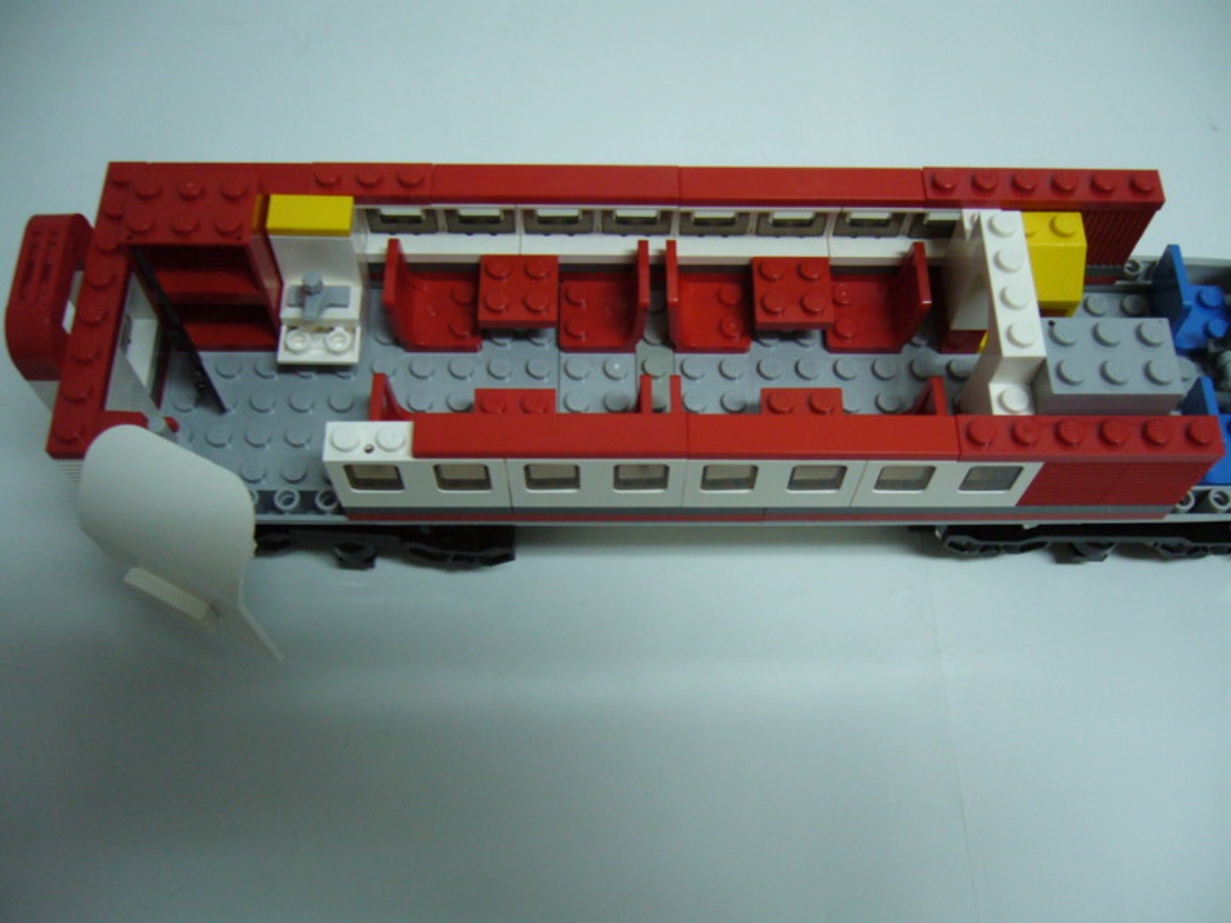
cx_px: 616
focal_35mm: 35
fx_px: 1245
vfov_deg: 40.7
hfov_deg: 52.6
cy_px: 462
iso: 200
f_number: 2.8
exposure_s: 1/15
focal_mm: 5.8
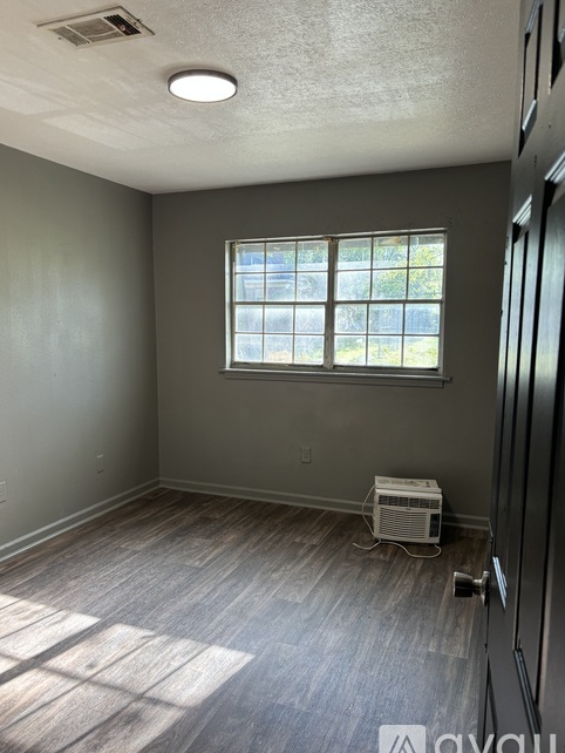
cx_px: 275
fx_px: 587
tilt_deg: -7.1
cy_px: 381
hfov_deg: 51.4
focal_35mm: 27
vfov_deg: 65.3
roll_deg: -1.4
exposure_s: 1/121
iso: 64
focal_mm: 5.96
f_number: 1.6
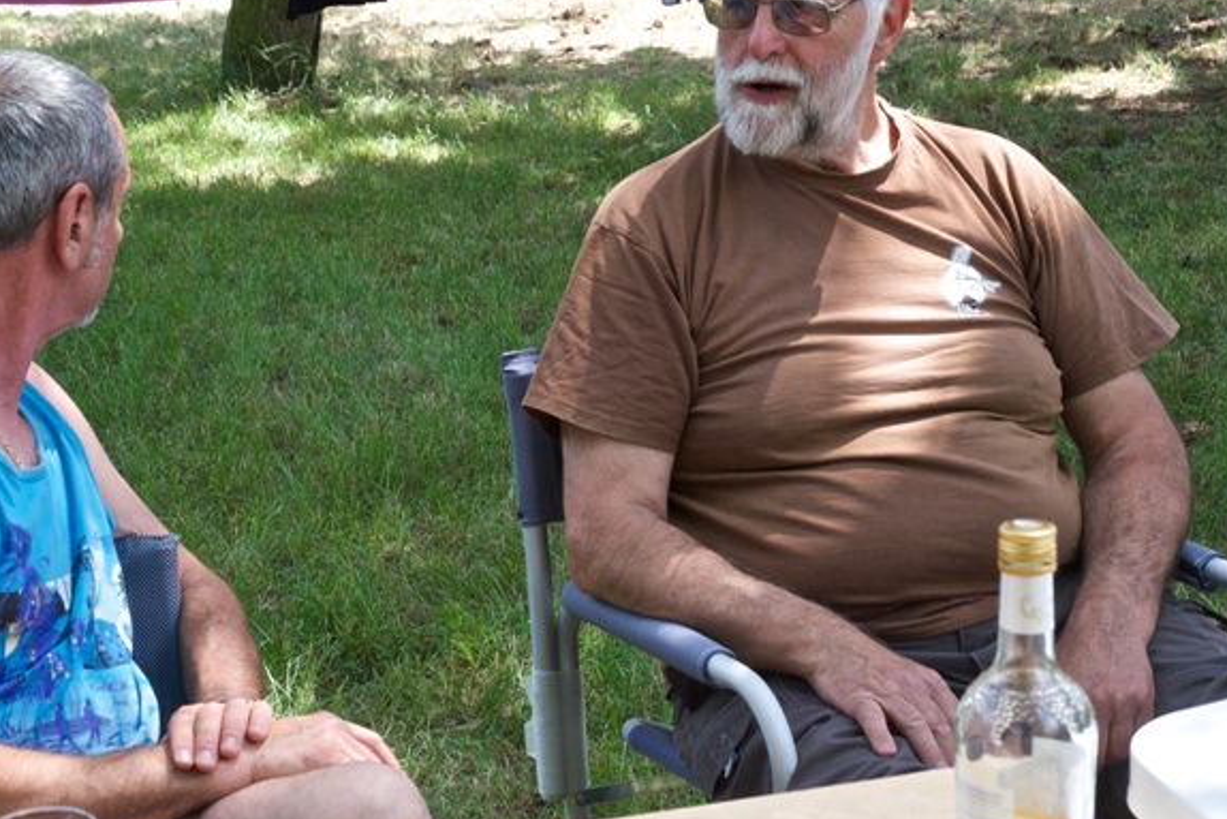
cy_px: 384
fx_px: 2659
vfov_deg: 17.5
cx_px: 460
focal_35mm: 78
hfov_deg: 25.9
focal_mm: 37.4
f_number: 8
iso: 2000
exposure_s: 1/400
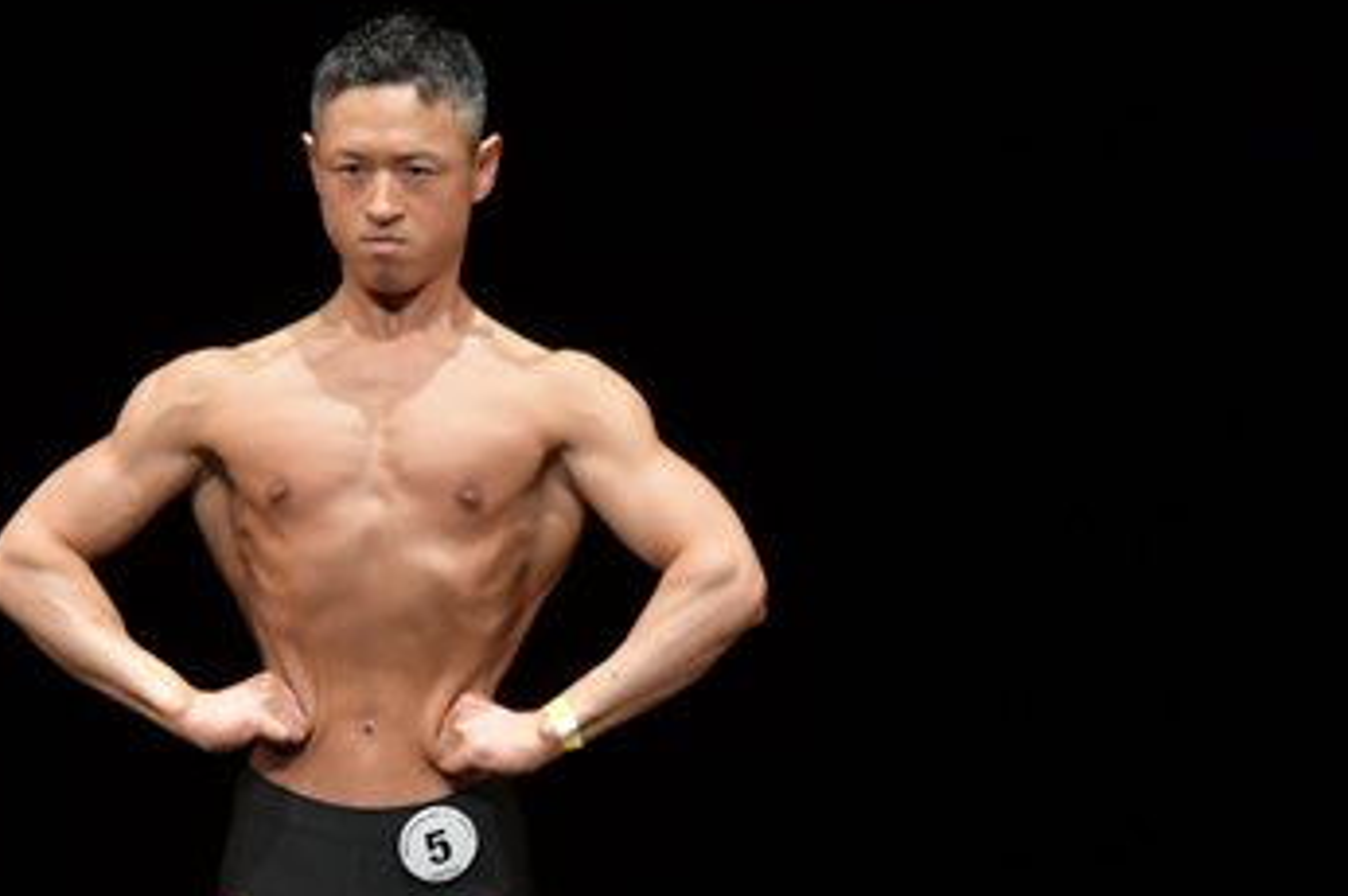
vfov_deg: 2.1
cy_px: 884
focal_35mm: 639
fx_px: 23904
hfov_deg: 3.2
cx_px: 392
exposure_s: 1/400
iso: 3200
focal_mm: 190
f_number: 5.6
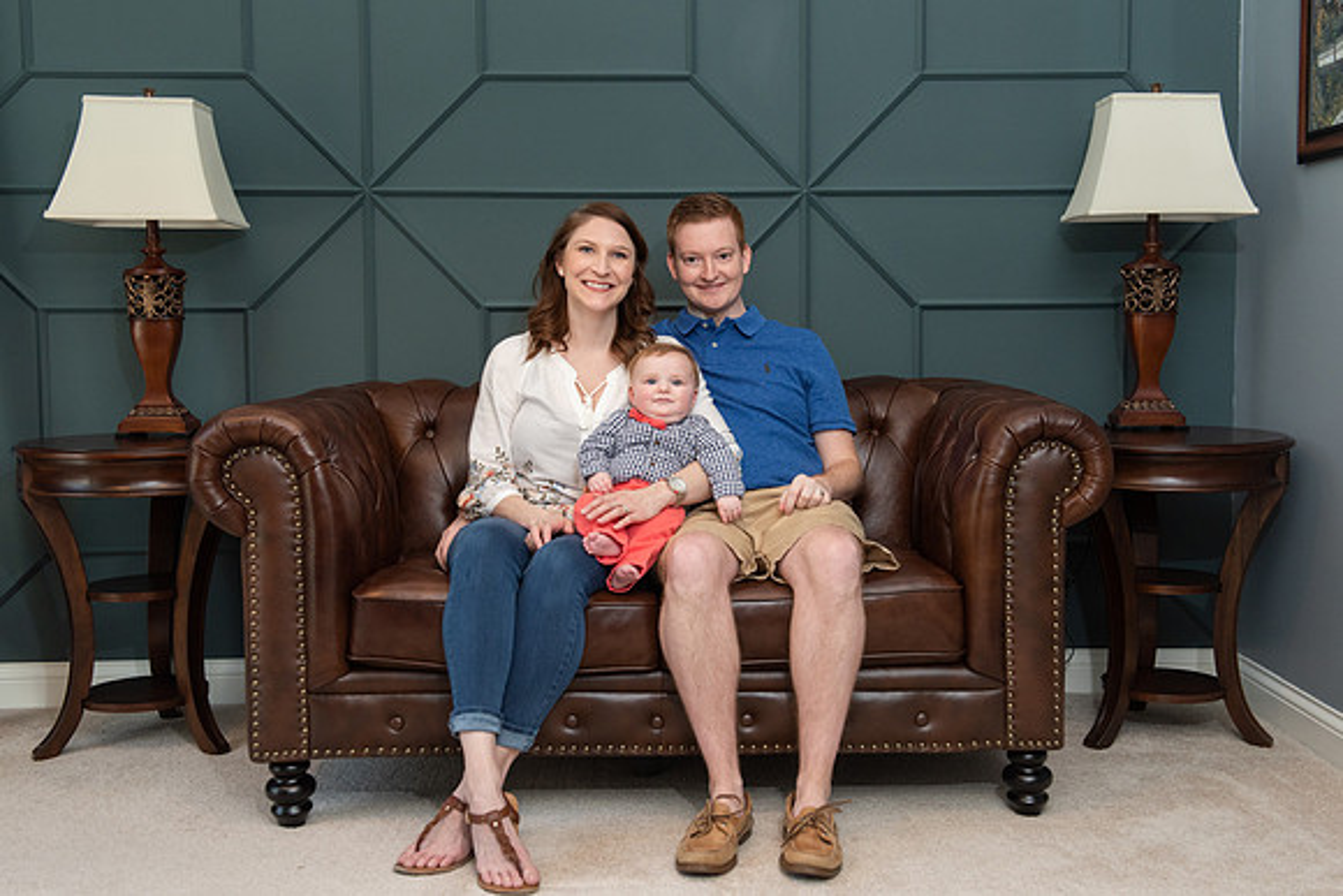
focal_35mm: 41
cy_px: 431
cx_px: 692
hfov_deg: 47.9
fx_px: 1512
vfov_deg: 33.0
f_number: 5.6
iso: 640
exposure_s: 1/250
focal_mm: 38
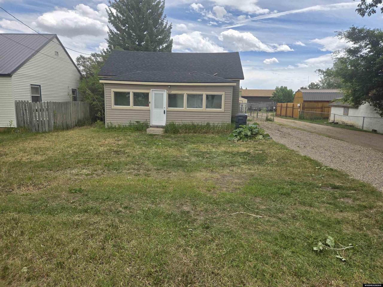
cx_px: 192
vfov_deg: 58.9
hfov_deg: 73.9
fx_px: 254
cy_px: 144
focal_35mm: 23
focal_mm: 5.4
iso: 25
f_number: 1.8
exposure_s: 1/1441
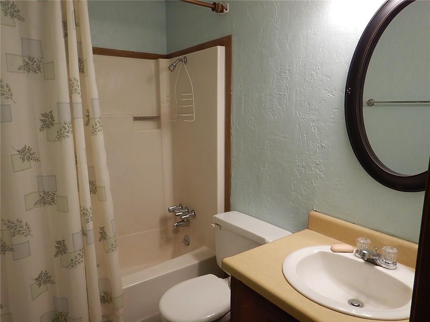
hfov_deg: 71.6
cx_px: 215
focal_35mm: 24
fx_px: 298
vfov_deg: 56.8
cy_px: 161
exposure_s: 1/30
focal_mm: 4.3
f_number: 2.8
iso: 160
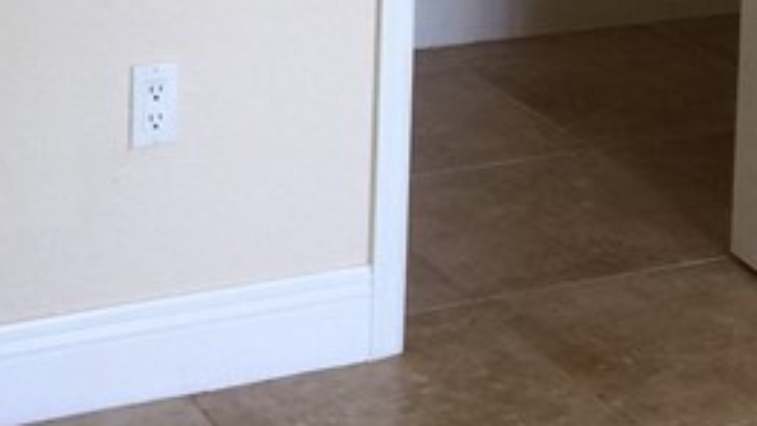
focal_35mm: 124
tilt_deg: -2.3
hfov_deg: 17.3
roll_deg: -2.3
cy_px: -582
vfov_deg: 8.9
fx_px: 2490
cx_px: 432
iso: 32
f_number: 2.2
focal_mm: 4.15
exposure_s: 1/30
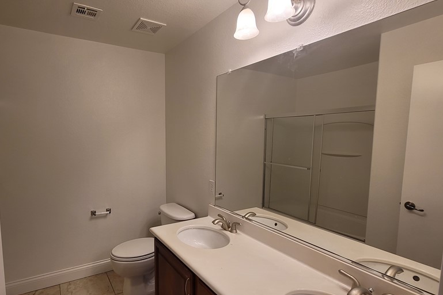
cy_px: 166
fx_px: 222
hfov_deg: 89.2
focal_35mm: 18
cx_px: 184
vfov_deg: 67.2
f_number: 2.2
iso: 80
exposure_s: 1/60
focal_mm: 2.2
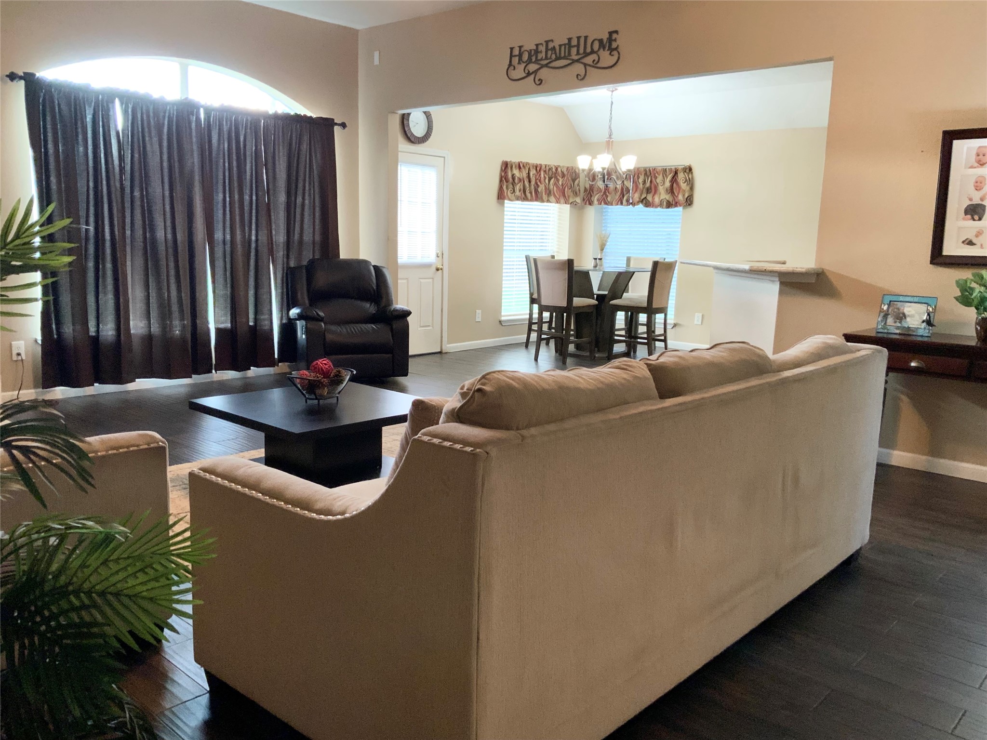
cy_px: 370
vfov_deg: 48.2
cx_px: 494
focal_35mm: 29
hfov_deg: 61.7
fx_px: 827
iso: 250
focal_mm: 3
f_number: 1.8
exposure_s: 1/60
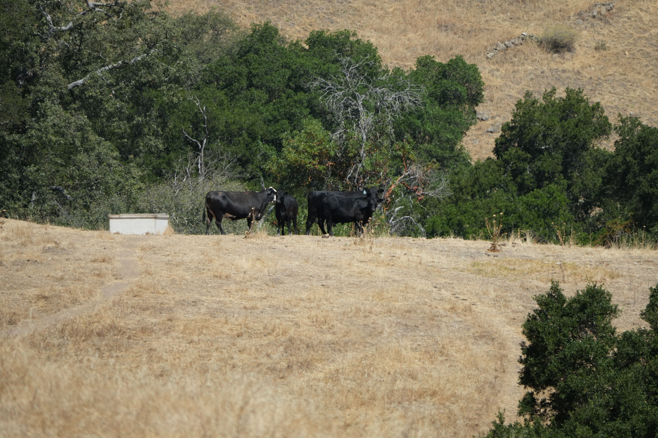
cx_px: 343
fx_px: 8370
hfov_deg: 4.5
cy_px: 192
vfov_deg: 3.0
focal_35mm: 458
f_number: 6.3
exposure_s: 1/2000
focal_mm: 400
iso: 640
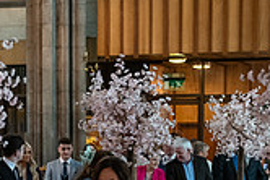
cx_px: 72
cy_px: 302
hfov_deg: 12.2
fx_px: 1261
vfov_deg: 8.0
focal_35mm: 168
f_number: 3.5
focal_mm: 48
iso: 1250
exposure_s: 1/160
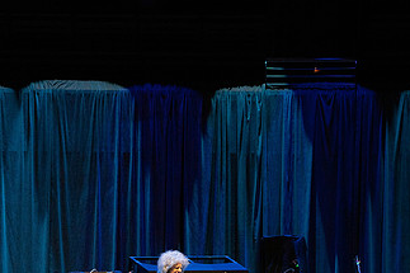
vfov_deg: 6.2
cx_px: 104
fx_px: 2516
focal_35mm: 221
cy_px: 244
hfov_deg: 9.3
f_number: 7.1
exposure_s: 1/320
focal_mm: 123
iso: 3200
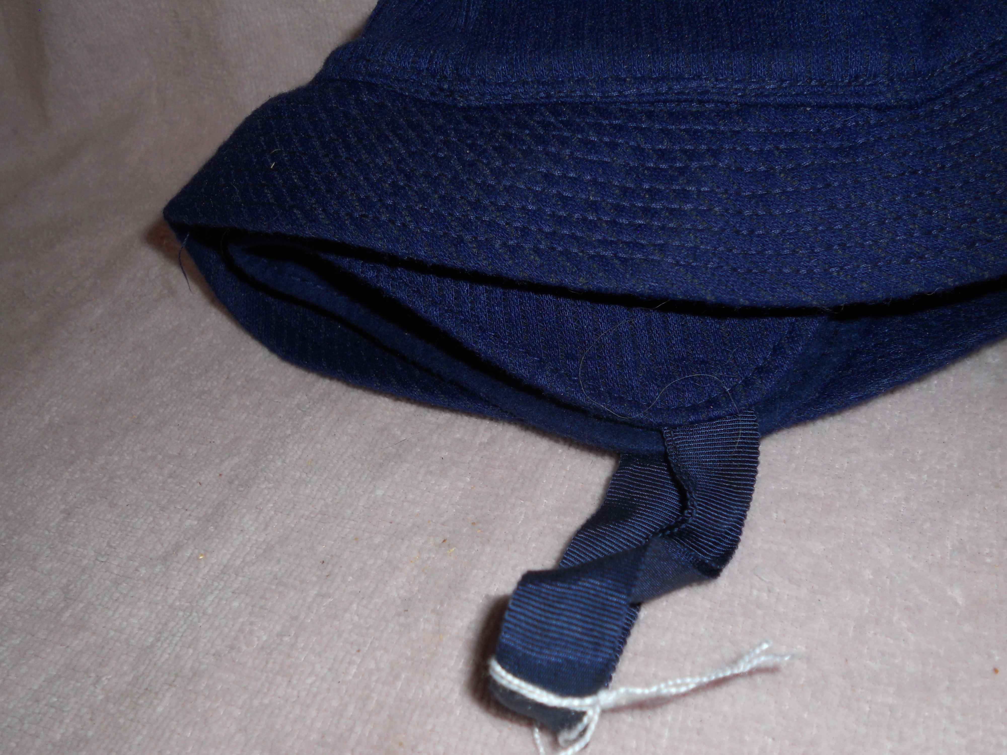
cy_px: 378
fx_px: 931
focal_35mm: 32
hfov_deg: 56.8
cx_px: 504
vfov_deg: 44.2
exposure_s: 1/25
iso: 80
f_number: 8.8
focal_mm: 5.8
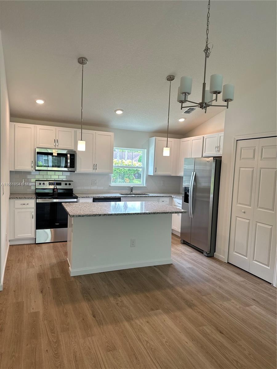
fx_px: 256
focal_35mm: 24
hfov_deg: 56.8
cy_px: 184
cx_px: 138
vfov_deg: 71.6
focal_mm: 6.86
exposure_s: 1/120
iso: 100
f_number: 1.78
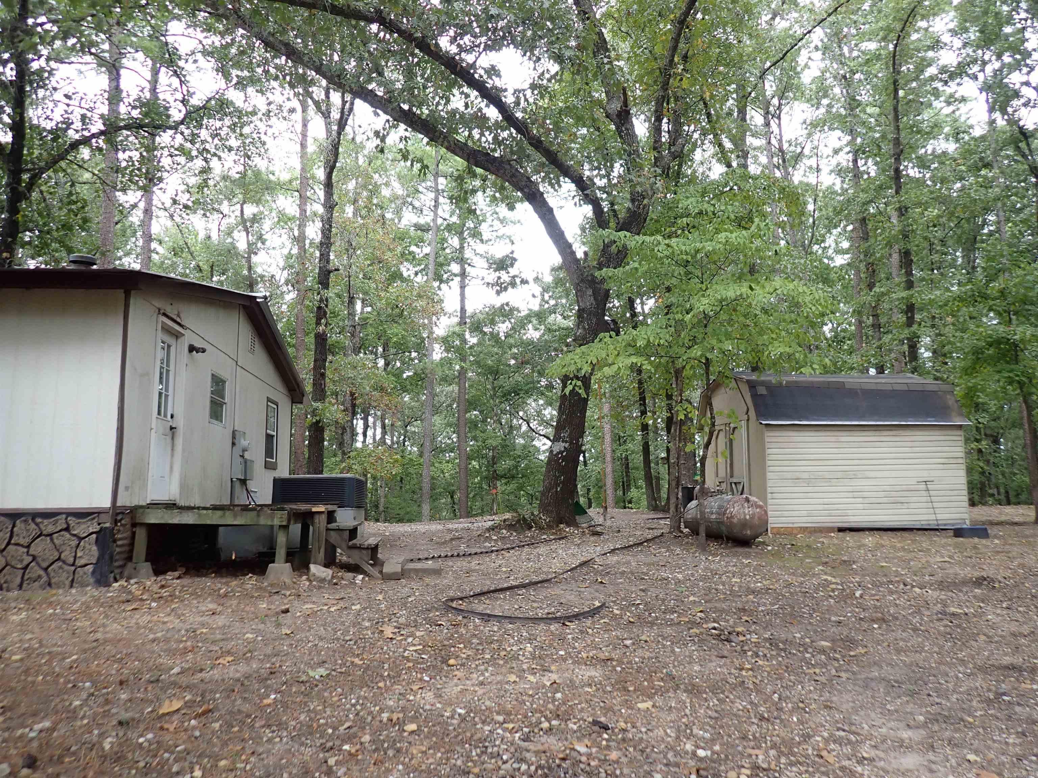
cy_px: 389
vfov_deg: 54.9
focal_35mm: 25
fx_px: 750
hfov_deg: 69.4
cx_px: 519
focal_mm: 4.5
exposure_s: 1/250
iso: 100
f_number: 2
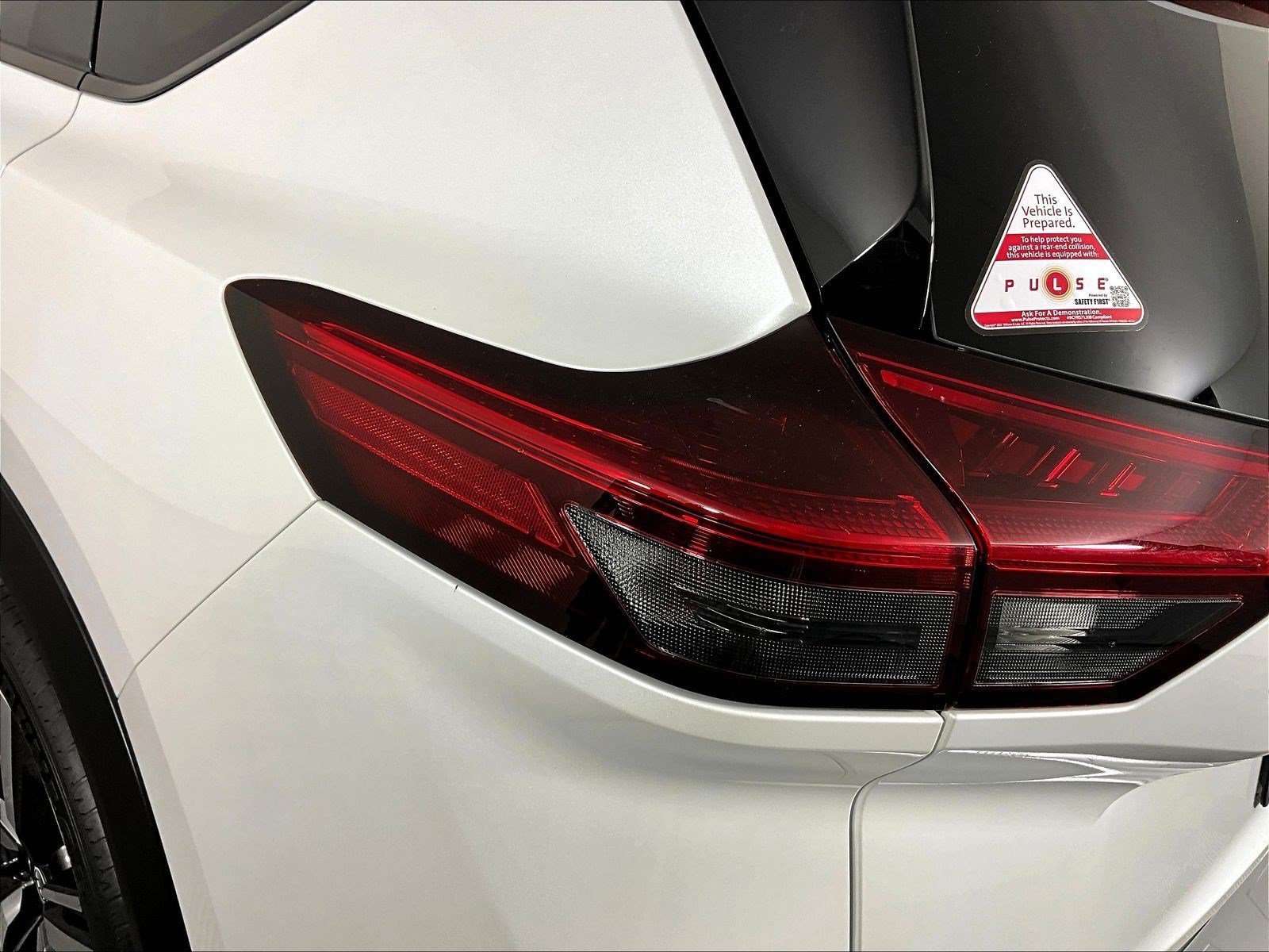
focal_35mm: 29
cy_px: 476
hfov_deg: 61.7
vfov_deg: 48.2
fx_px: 1063
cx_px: 634
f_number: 1.8
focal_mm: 3
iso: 25
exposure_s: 1/122
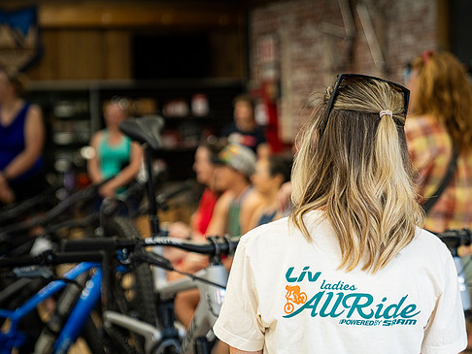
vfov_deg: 16.6
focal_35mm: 89
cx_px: 258
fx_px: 1214
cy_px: 201
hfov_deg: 22.0
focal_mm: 69
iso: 640
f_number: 2.8
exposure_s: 1/200
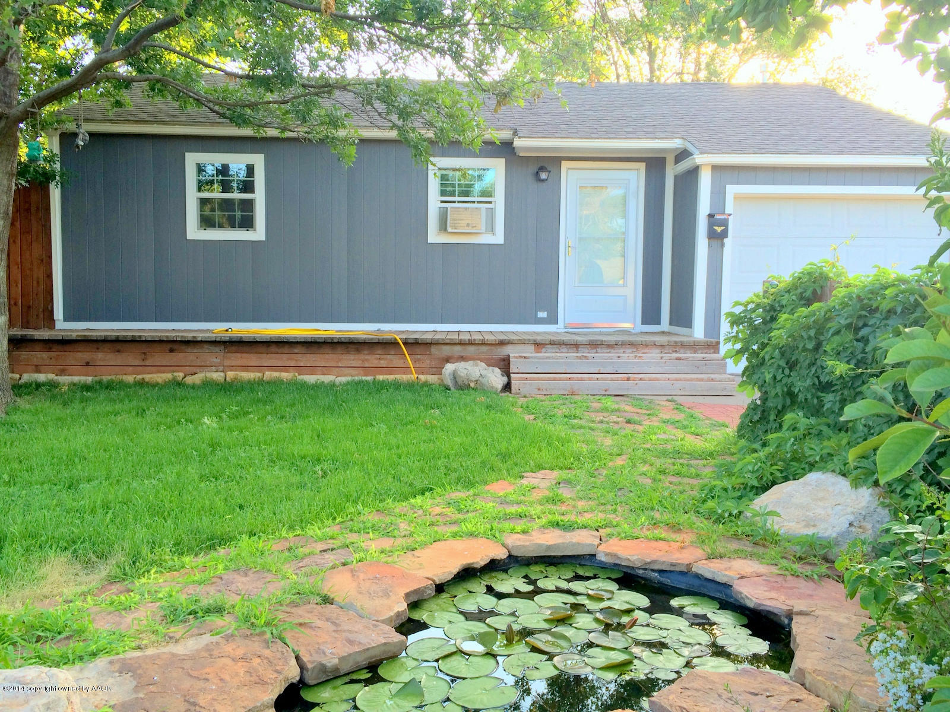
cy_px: 356
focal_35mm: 30
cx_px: 475
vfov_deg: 46.8
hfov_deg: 60.0
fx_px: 823
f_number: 2.2
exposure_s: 1/120
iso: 40
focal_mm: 4.12
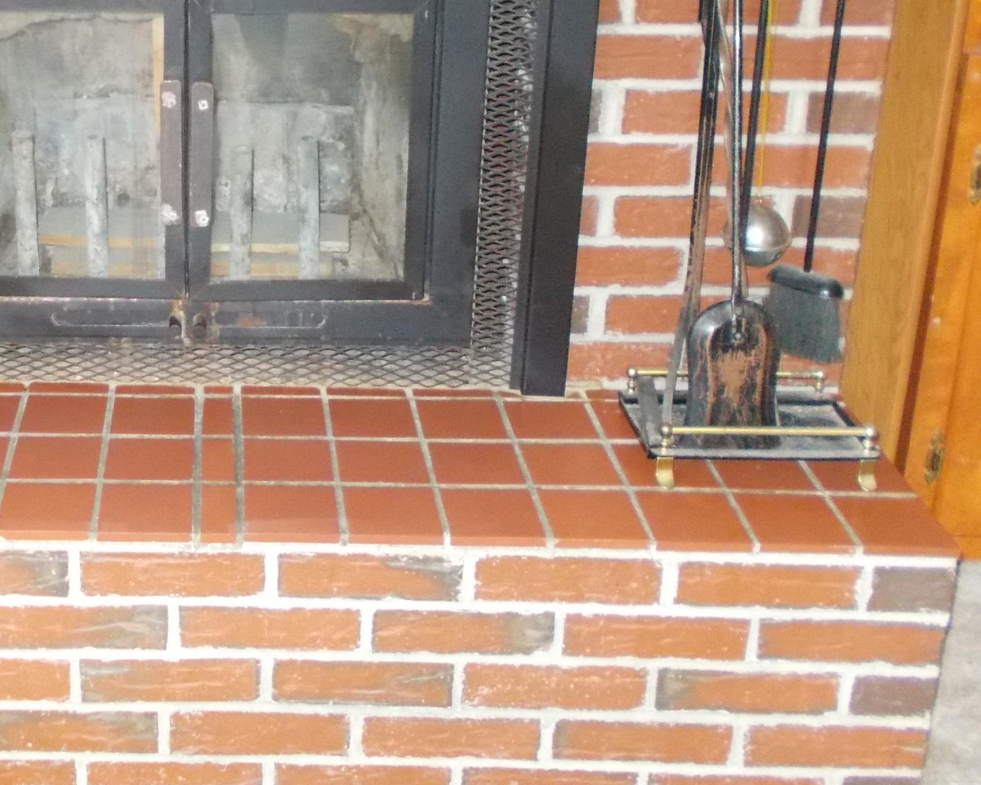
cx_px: 220
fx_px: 1538
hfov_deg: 34.5
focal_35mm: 53
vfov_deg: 27.8
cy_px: 119
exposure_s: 1/25
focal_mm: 4.6
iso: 500
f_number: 3.2
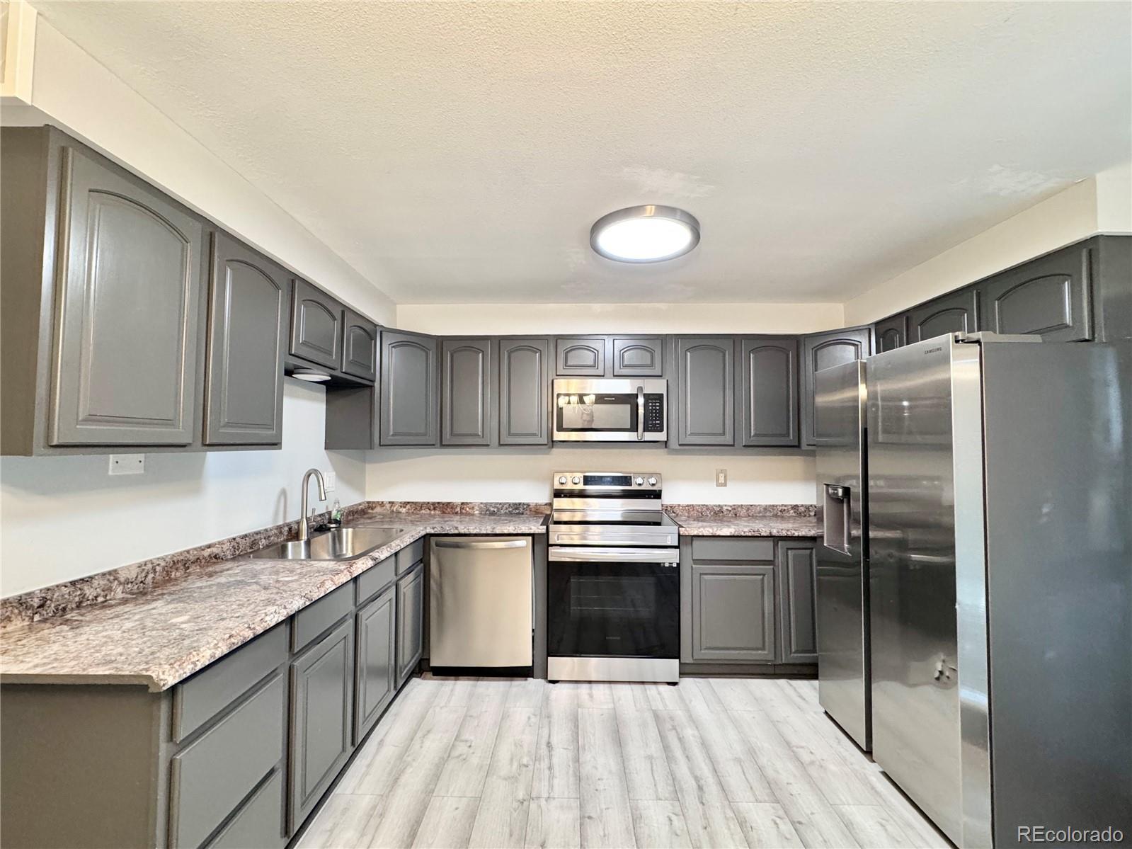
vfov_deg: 85.7
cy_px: 424
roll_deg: +0.8
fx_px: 458
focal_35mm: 14
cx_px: 566
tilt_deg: +1.5
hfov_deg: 102.1
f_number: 2.2
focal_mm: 2.22
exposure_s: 1/60
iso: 320
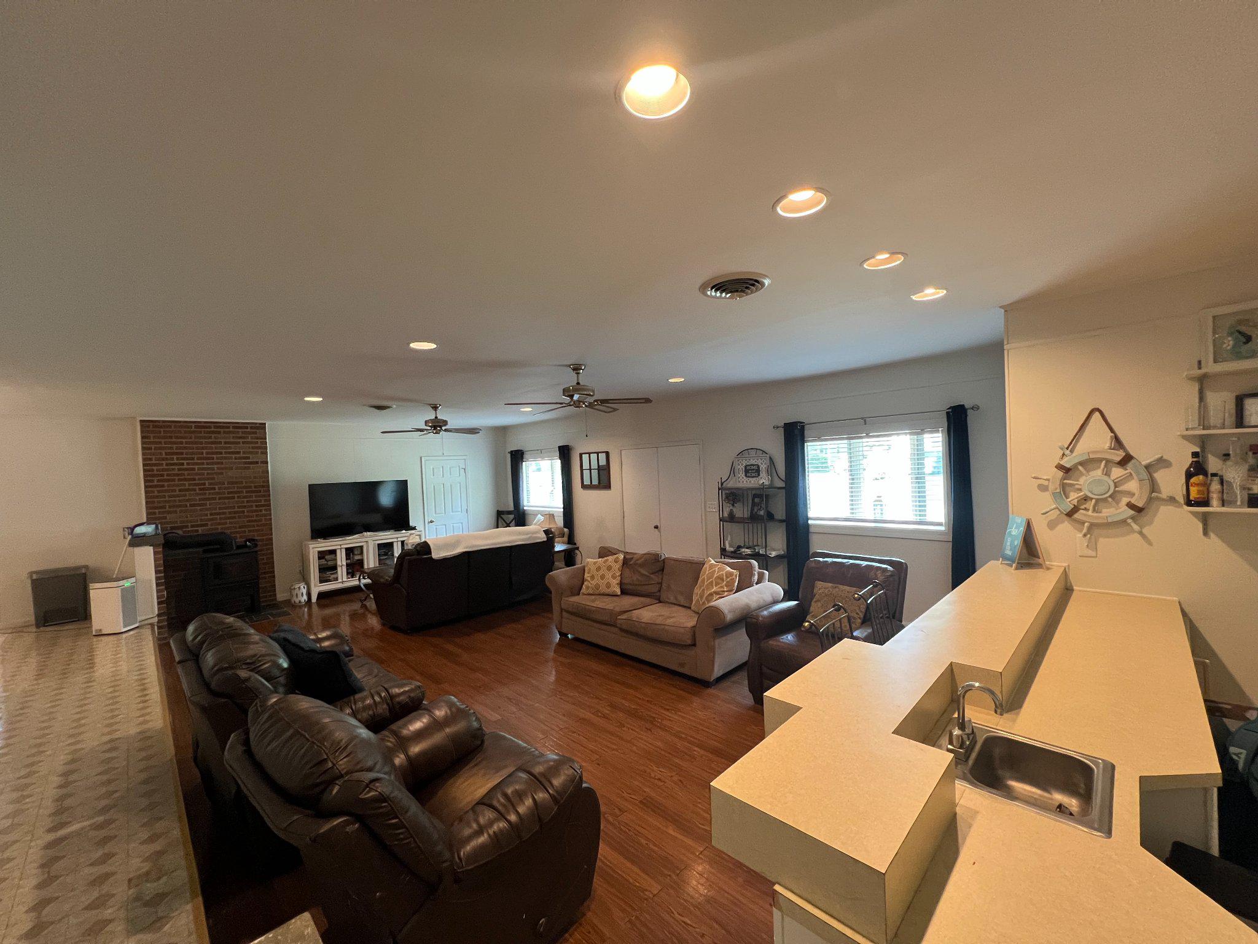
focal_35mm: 13
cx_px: 629
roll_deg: +2.8
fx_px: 472
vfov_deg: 89.9
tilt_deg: -0.5
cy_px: 472
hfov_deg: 106.2
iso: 320
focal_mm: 1.57
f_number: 1.8
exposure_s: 1/60
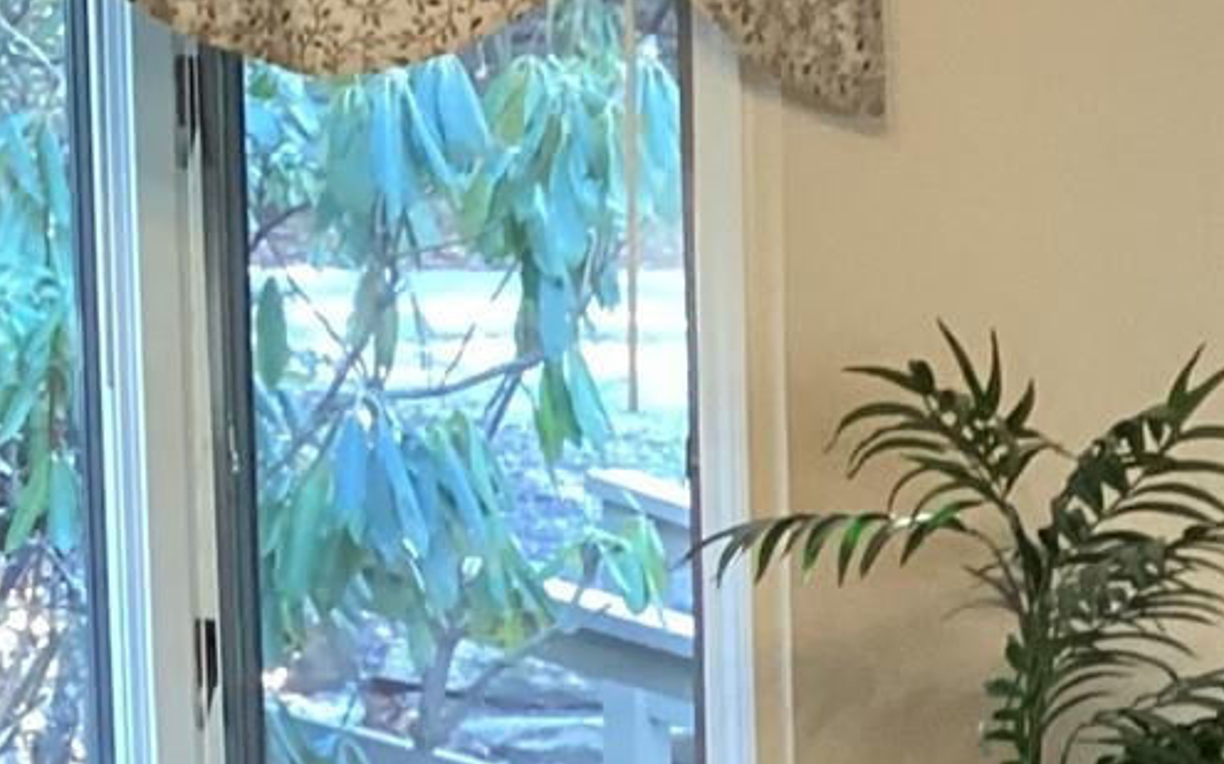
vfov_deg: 9.3
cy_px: 1301
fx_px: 4535
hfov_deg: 14.0
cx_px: 2047
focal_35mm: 136
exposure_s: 1/40
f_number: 2.4
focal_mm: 3.3
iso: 320
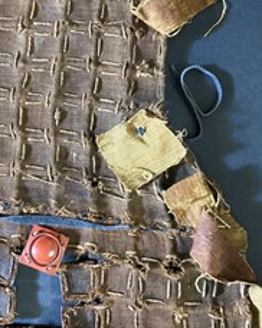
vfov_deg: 38.2
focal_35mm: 48
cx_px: 88
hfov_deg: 31.2
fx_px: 466
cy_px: 99
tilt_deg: -84.9
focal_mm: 3.99
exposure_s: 1/25
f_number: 1.8
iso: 400
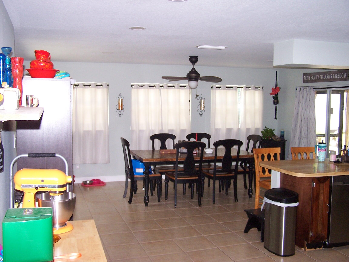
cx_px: 174
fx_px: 383
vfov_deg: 37.7
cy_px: 131
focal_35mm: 38
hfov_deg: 49.0
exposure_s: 1/60
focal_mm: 6.3
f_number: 2.8
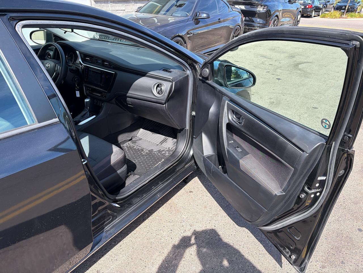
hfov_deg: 67.3
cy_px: 136
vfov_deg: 53.1
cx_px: 182
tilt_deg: -26.9
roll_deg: -0.7
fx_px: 273
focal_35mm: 26
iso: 50
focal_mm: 5.96
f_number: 1.6
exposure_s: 1/680
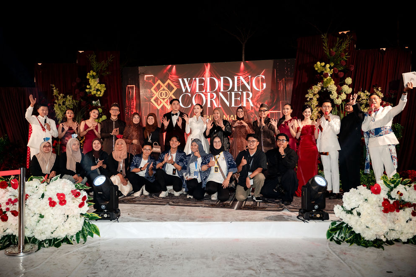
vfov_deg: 44.9
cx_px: 204
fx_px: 335
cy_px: 134
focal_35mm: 29
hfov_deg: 63.7
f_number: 2.8
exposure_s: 1/200
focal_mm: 28
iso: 200
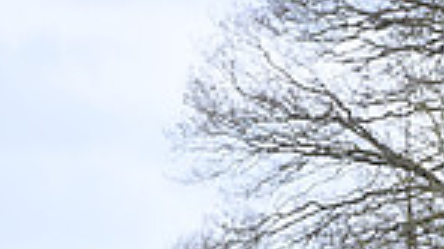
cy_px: 573
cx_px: 648
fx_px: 9647
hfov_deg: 2.6
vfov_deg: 1.5
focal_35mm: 820
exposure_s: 1/1250
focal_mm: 200
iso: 2200
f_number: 5.6
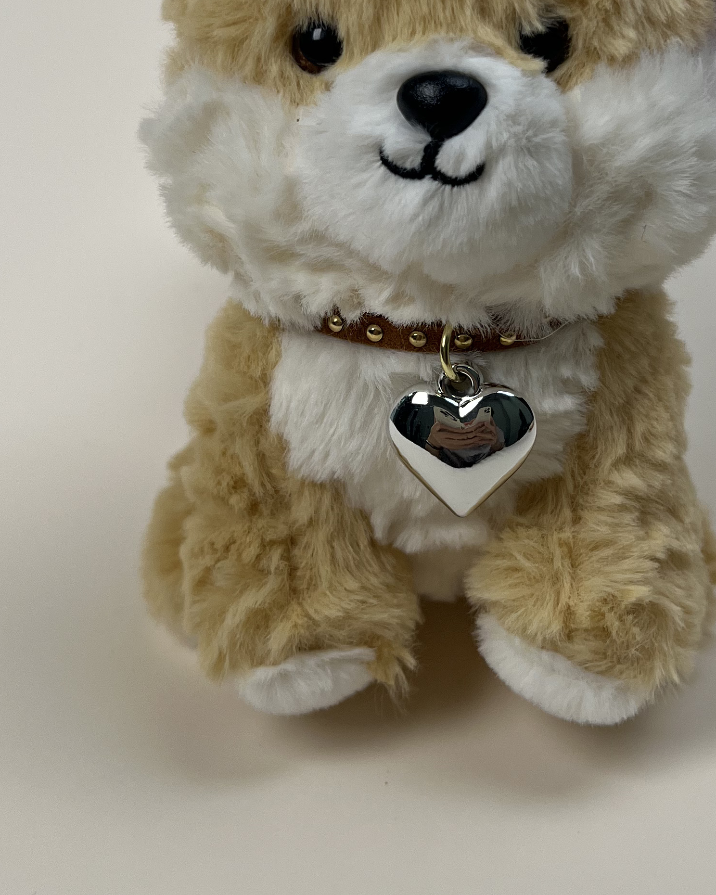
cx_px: 445
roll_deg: +1.6
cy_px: 247
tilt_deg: -29.0
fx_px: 1457
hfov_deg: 27.5
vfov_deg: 33.6
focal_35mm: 55
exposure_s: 1/1361
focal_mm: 5.7
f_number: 1.5
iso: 64
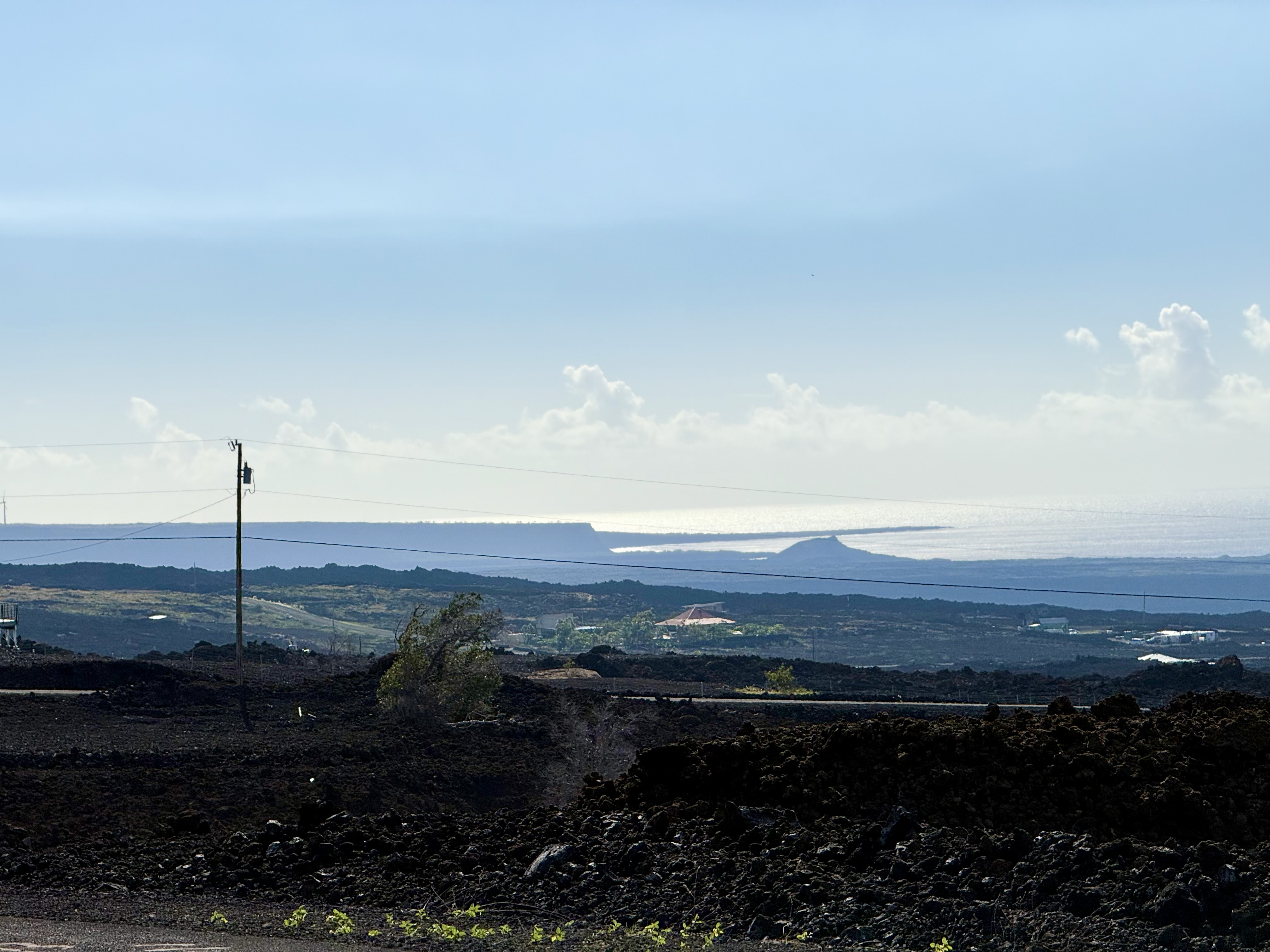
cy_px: 476
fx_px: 4403
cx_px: 635
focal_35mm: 120
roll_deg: +1.5
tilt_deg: -0.5
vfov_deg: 12.3
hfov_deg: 16.4
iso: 40
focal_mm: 15.66
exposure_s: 1/4651
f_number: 2.8
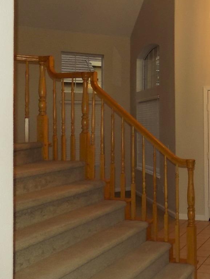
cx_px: 238
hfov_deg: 29.8
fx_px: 348
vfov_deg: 43.7
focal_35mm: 43
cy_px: 119
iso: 200
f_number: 3.1
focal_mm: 4
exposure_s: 1/30
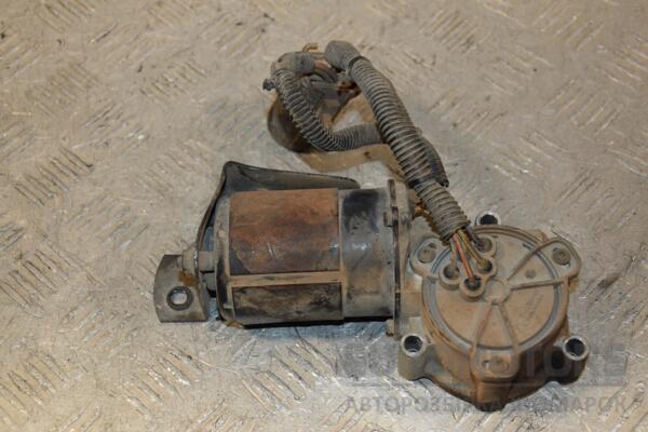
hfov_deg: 28.1
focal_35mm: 72
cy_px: 216
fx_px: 1296
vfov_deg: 18.9
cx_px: 324
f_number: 5.6
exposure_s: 1/200
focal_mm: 48
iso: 800
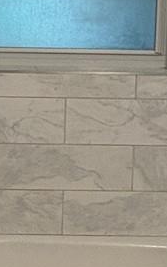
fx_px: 648
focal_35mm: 89
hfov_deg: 14.3
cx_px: -26
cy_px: 15
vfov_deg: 22.6
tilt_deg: -4.2
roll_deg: -0.5
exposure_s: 1/120
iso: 200
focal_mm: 2.22
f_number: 2.2
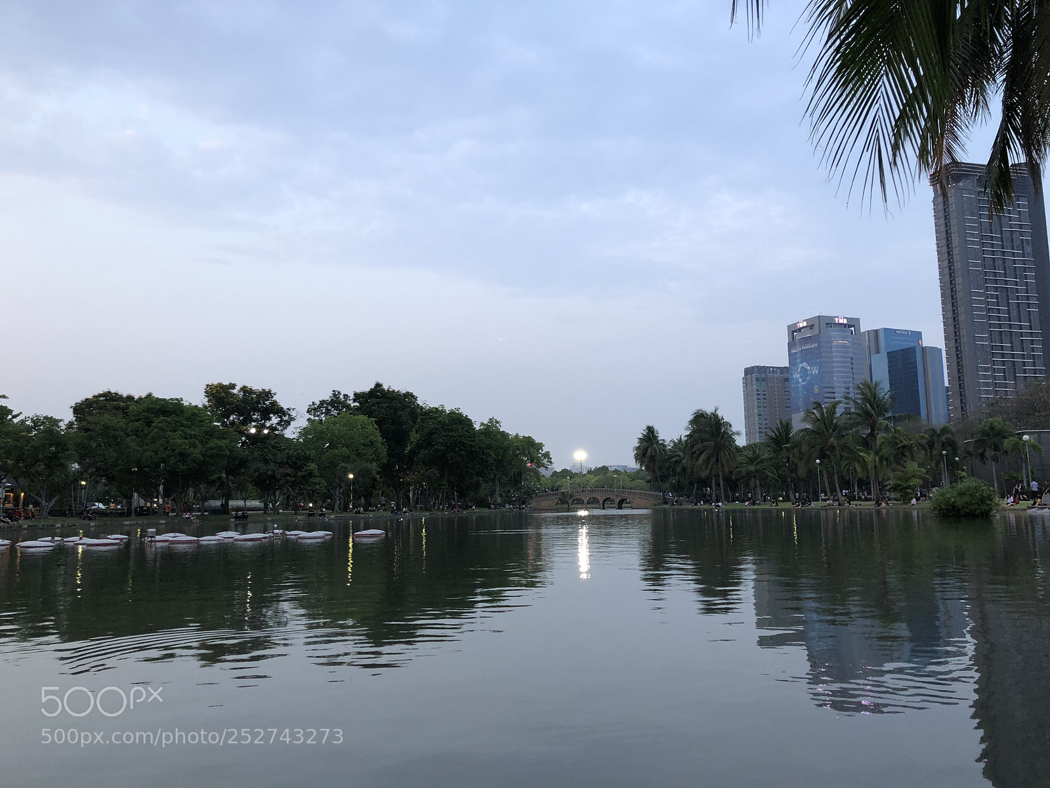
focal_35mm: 28
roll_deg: +1.5
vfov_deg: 49.7
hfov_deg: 63.4
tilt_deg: +7.1
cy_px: 394
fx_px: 849
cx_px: 525
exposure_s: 1/20
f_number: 1.8
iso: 40
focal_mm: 4
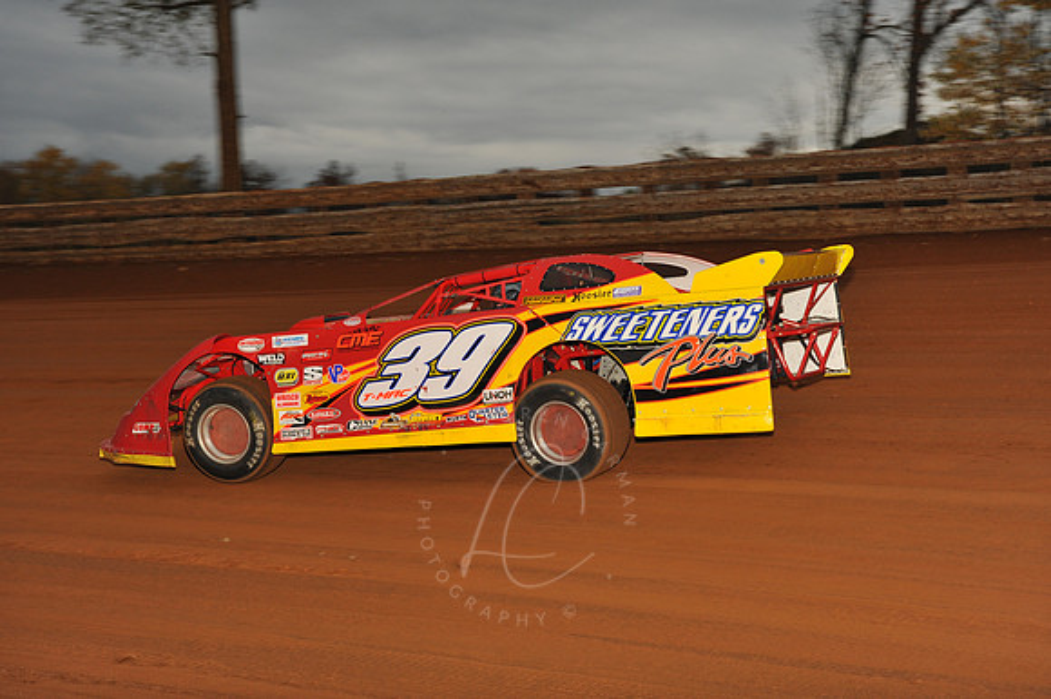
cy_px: 350
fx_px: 1896
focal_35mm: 65
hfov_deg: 31.0
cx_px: 526
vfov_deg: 20.9
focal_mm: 65
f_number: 7.1
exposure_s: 1/320
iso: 800
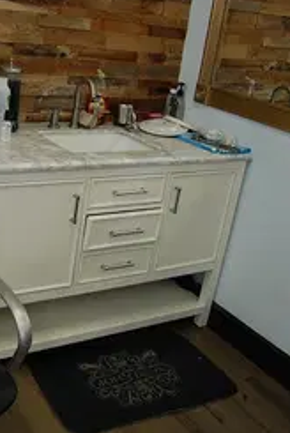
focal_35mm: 44
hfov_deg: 29.8
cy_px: 201
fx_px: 530
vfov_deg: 44.4
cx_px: 55
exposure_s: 1/80
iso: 400
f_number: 4.5
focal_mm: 18
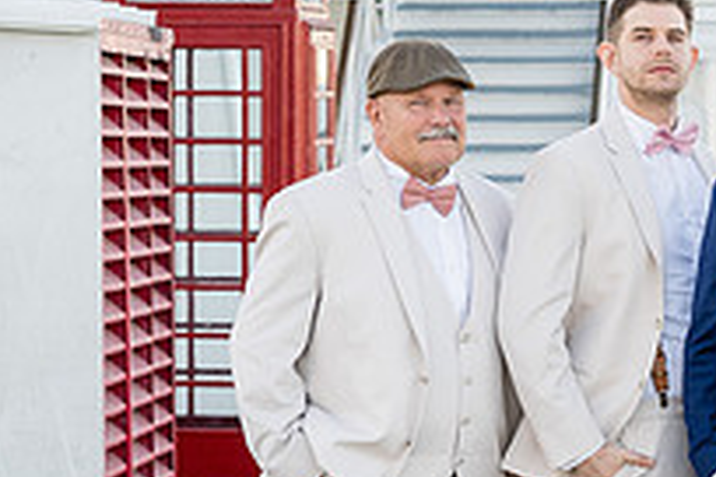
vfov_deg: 5.7
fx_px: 4813
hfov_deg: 8.4
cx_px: 944
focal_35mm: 242
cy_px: 391
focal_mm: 85
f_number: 5
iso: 320
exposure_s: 1/250
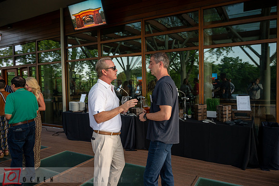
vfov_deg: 48.7
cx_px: 140
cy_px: 93
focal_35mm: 26
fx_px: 205
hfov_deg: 68.4
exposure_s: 1/320
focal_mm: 26.5
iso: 400
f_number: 4
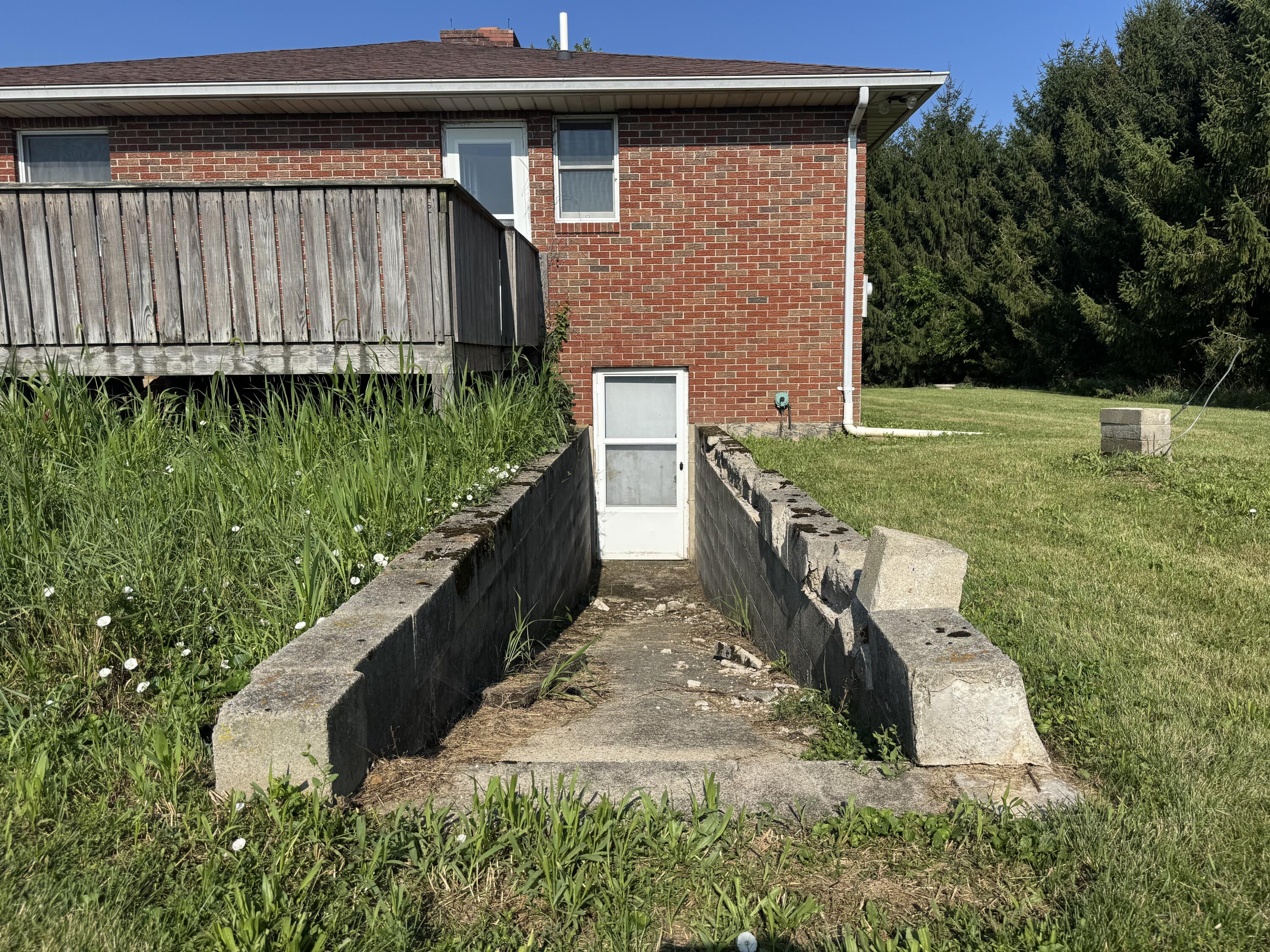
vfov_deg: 56.8
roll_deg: +1.7
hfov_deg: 71.6
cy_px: 476
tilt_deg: -8.3
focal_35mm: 24
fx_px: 881
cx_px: 635
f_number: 1.78
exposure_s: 1/5348
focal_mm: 6.76
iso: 80
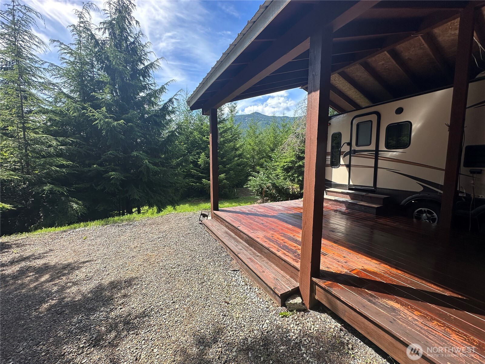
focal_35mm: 14
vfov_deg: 85.7
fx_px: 196
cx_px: 242
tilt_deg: -6.5
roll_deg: -0.3
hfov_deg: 102.1
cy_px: 182
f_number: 2.2
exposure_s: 1/543
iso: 40
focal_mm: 2.22
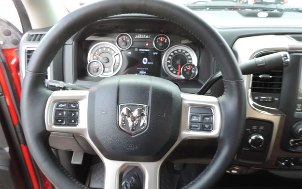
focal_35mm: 26
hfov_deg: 70.4
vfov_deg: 47.4
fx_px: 214
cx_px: 151
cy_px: 110
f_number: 3
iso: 125
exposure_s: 1/30
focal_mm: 4.3
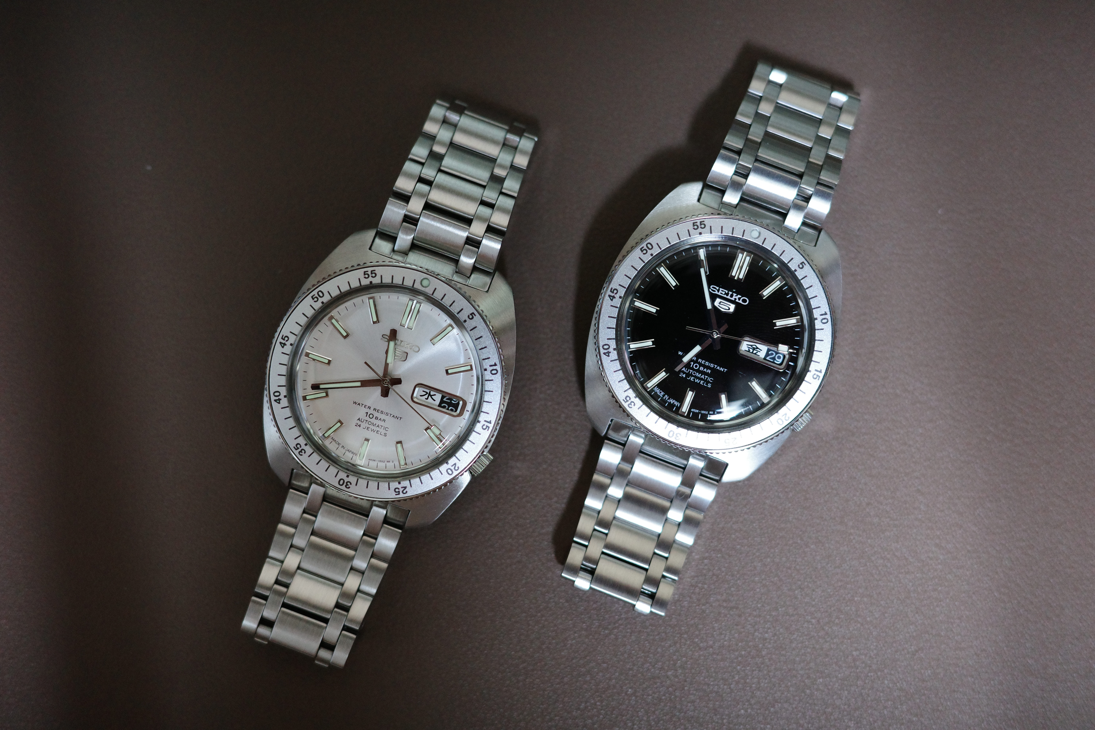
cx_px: 548
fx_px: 1217
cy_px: 365
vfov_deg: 33.4
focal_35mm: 40
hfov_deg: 48.5
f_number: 2.8
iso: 3200
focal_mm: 26
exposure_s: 1/40
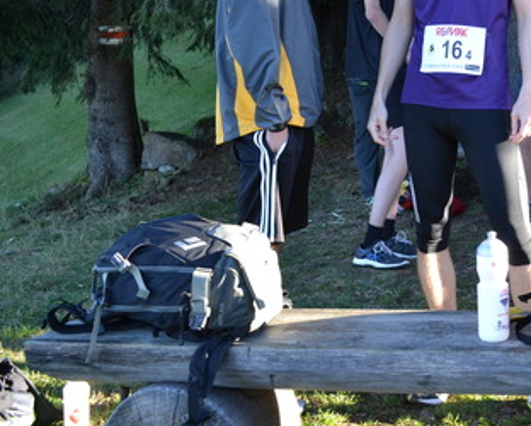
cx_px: 511
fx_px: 959
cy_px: 6
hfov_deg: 29.2
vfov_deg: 24.0
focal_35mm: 61
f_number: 5.6
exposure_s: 1/125
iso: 360
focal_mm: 18
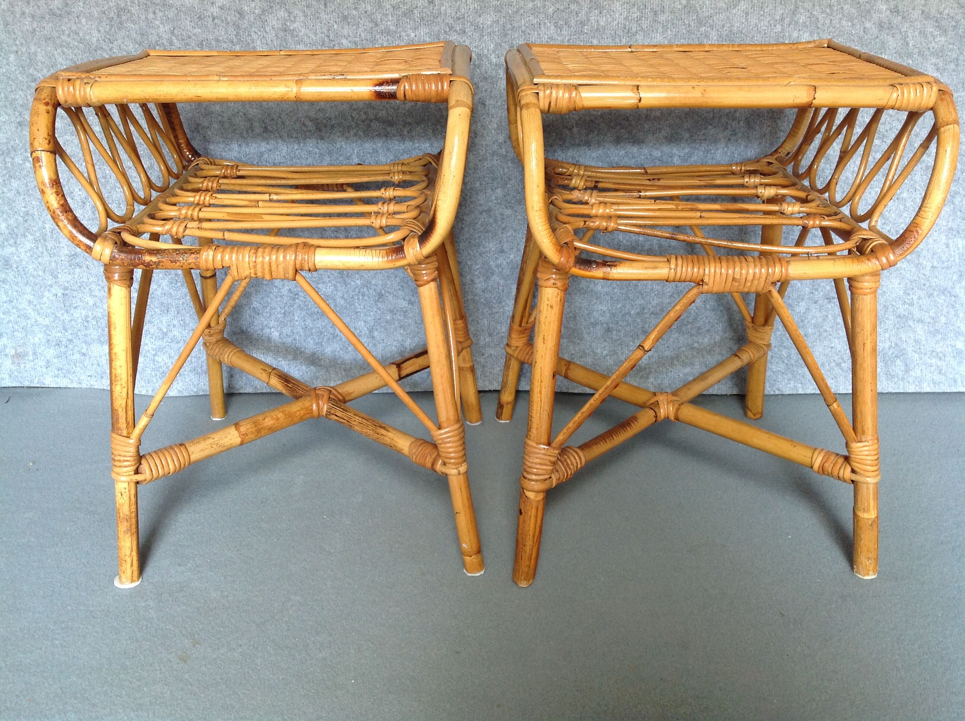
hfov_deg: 52.7
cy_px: 360
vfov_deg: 40.6
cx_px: 482
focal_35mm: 35
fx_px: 974
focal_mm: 4.28
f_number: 2.4
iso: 100
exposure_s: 1/15
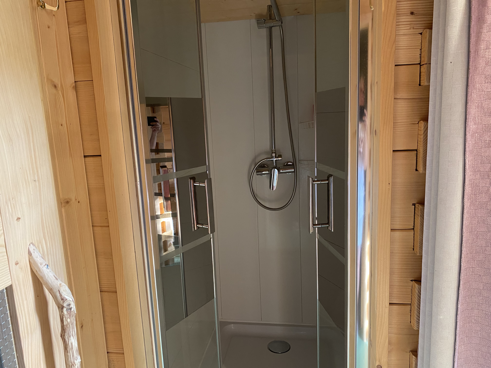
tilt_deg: -11.1
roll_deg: +1.8
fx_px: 369
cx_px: 246
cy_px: 184
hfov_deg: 67.3
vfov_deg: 53.1
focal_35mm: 26
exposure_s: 1/50
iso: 200
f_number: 1.8
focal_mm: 4.25
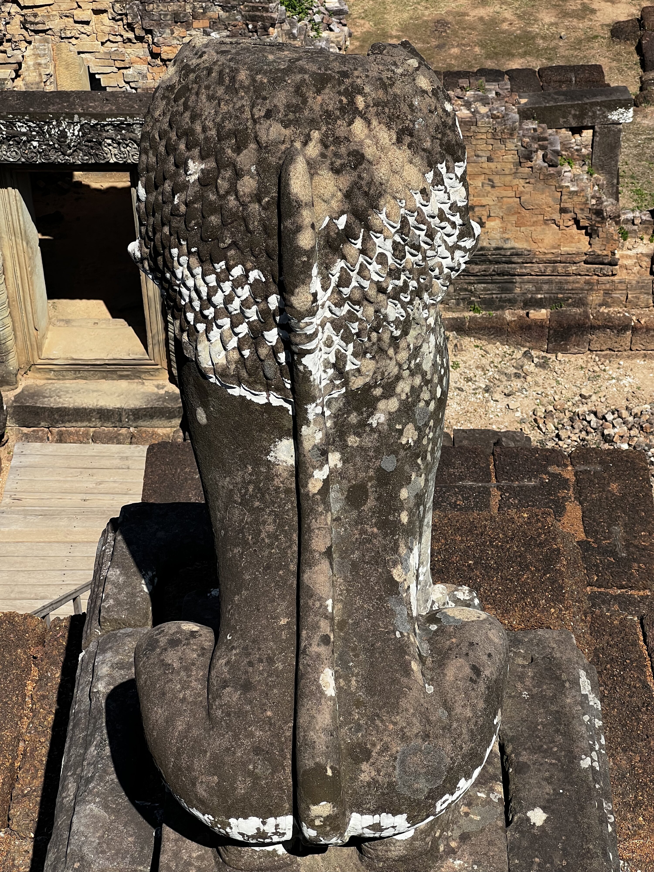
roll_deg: +2.1
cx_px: 327
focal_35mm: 77
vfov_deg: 25.3
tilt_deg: -40.4
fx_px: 1940
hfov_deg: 19.1
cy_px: 436
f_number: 2.8
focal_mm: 9
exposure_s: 1/589
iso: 32
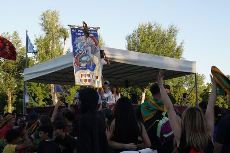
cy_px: 71
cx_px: 89
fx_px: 371
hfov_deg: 34.3
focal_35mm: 58
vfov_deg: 23.4
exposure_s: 1/800
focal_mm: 36
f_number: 22
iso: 8000
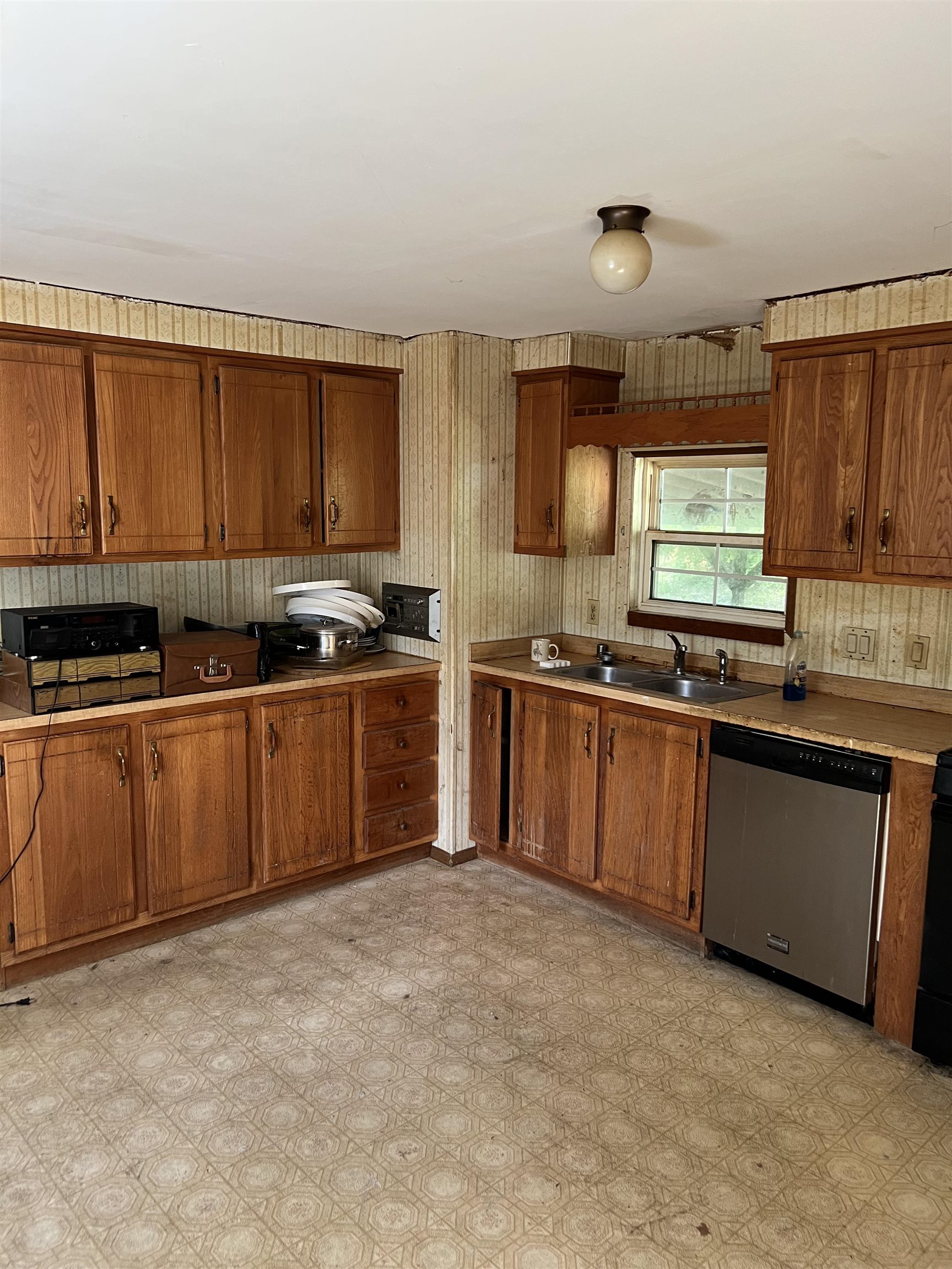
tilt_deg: -8.9
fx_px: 953
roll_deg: -0.4
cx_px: 476
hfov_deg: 53.1
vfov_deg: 67.3
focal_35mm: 26
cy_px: 634
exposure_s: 1/82
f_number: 1.5
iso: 125
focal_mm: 5.7
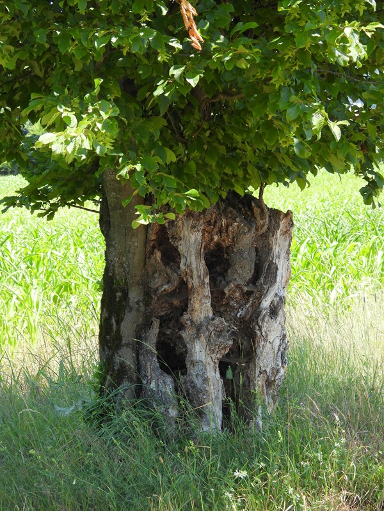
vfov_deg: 15.8
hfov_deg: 11.9
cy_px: 256
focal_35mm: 125
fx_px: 1849
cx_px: 192
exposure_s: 1/160
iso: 100
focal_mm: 22.3
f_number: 4
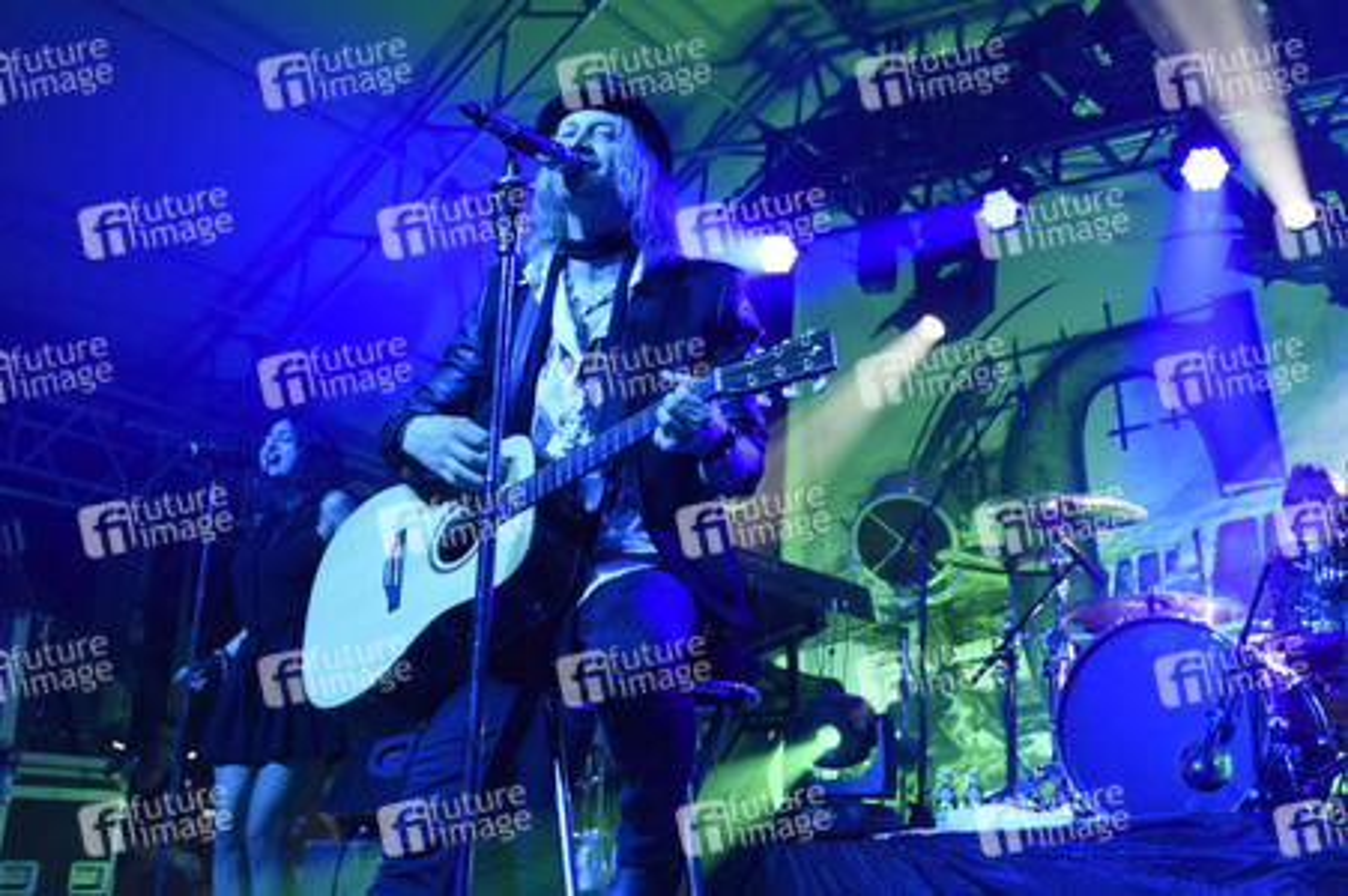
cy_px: 448
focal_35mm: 40
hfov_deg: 48.0
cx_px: 674
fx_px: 1515
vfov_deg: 33.0
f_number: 6.3
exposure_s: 1/125
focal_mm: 27
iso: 4000
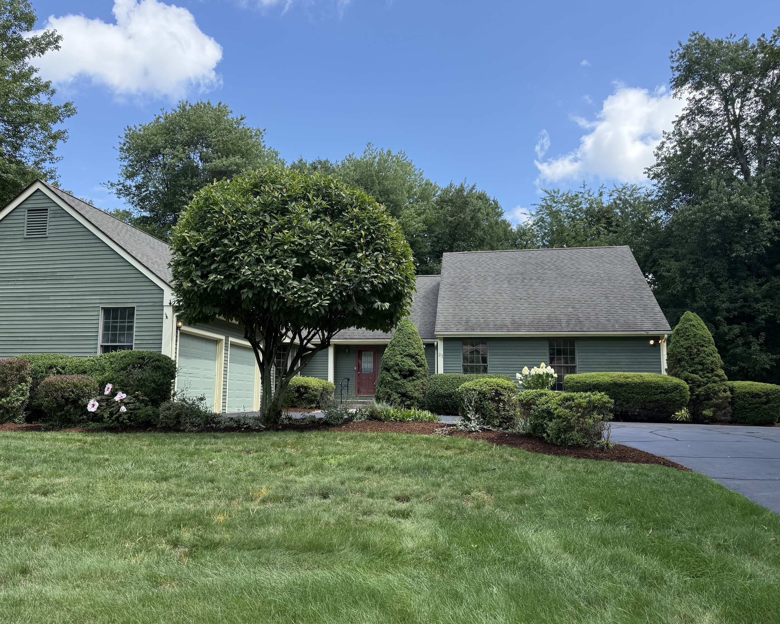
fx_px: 623
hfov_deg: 64.0
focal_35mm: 27
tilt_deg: +7.6
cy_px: 316
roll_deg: -1.1
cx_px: 355
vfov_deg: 53.2
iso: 100
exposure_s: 1/2000
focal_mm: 6.76
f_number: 1.78
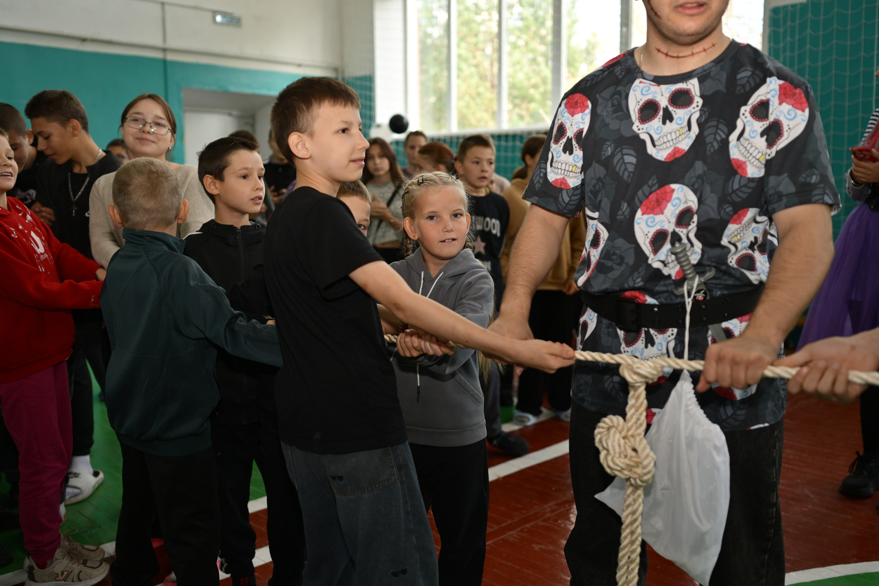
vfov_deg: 37.9
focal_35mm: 35
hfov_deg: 54.4
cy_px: 293
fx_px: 855
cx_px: 440
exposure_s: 1/320
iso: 200
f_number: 2.2
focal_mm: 35
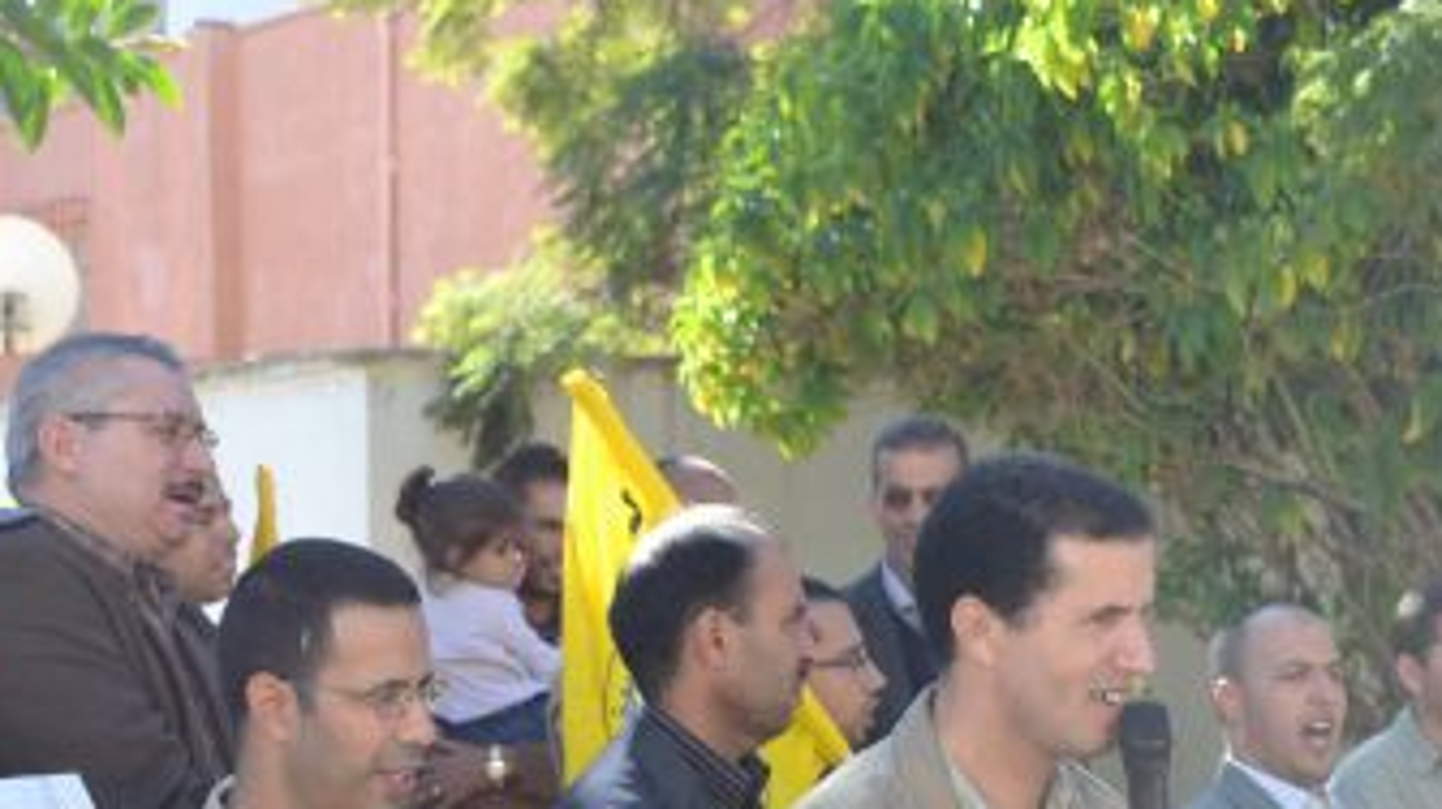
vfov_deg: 11.3
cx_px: 572
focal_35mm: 105
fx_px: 4013
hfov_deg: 20.3
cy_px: 899
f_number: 5.6
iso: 100
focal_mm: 35
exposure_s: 1/125
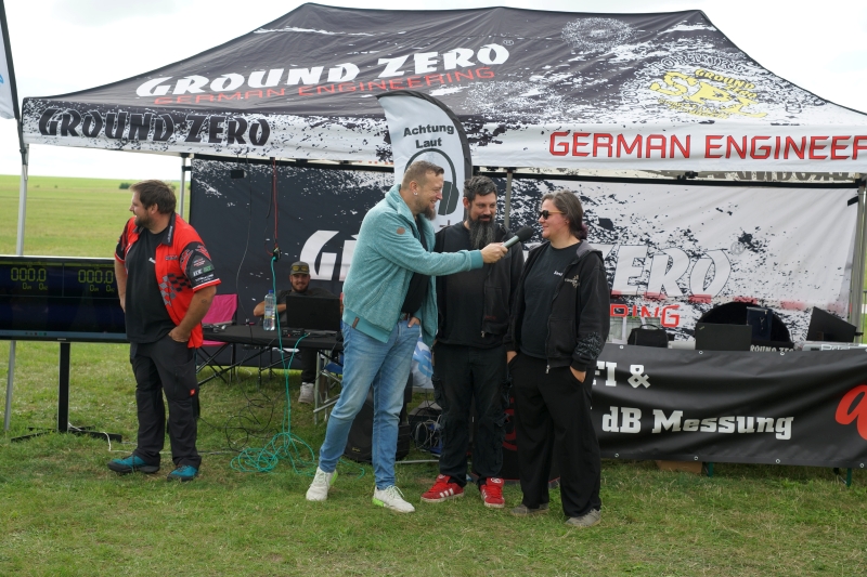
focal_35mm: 50
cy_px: 288
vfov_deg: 27.0
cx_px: 434
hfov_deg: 39.6
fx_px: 1204
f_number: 6.3
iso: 250
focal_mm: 50
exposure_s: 1/320
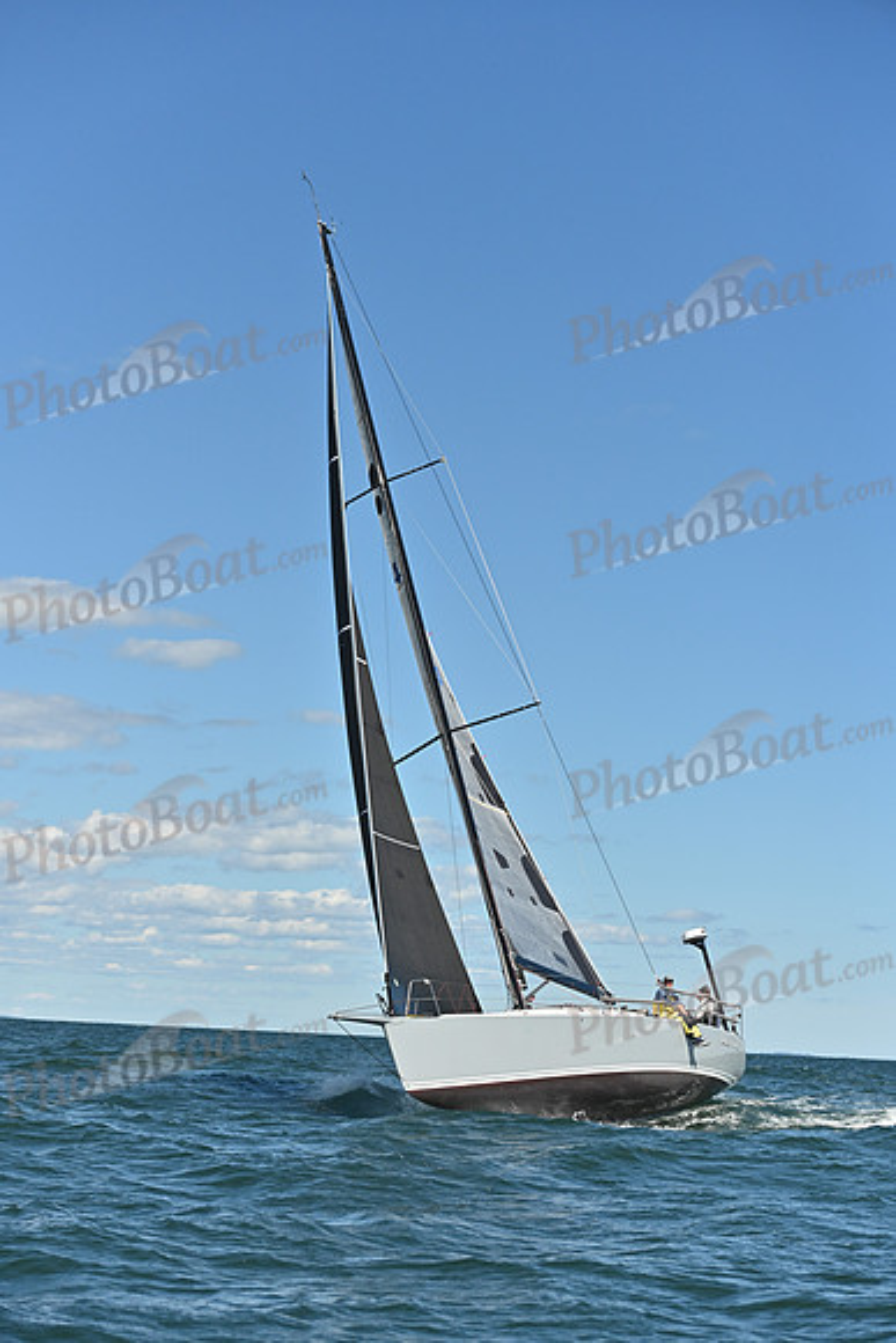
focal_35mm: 70
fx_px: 2612
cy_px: 672
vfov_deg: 28.8
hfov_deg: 19.5
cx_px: 448
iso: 320
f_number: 5
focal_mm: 70
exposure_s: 1/4000
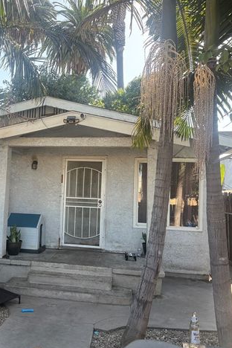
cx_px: 57
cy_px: 176
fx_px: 358
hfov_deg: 35.1
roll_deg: -2.0
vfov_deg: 51.9
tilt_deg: +2.1
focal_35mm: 37
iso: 64
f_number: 1.6
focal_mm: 5.96
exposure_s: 1/654
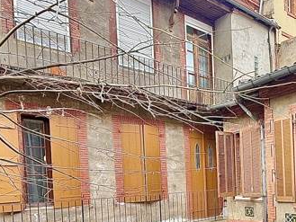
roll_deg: +1.4
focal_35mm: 34
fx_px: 291
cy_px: 188
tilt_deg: -2.3
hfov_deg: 48.1
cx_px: 268
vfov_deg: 39.6
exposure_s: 1/99
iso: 64
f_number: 2.2
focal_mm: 2.22
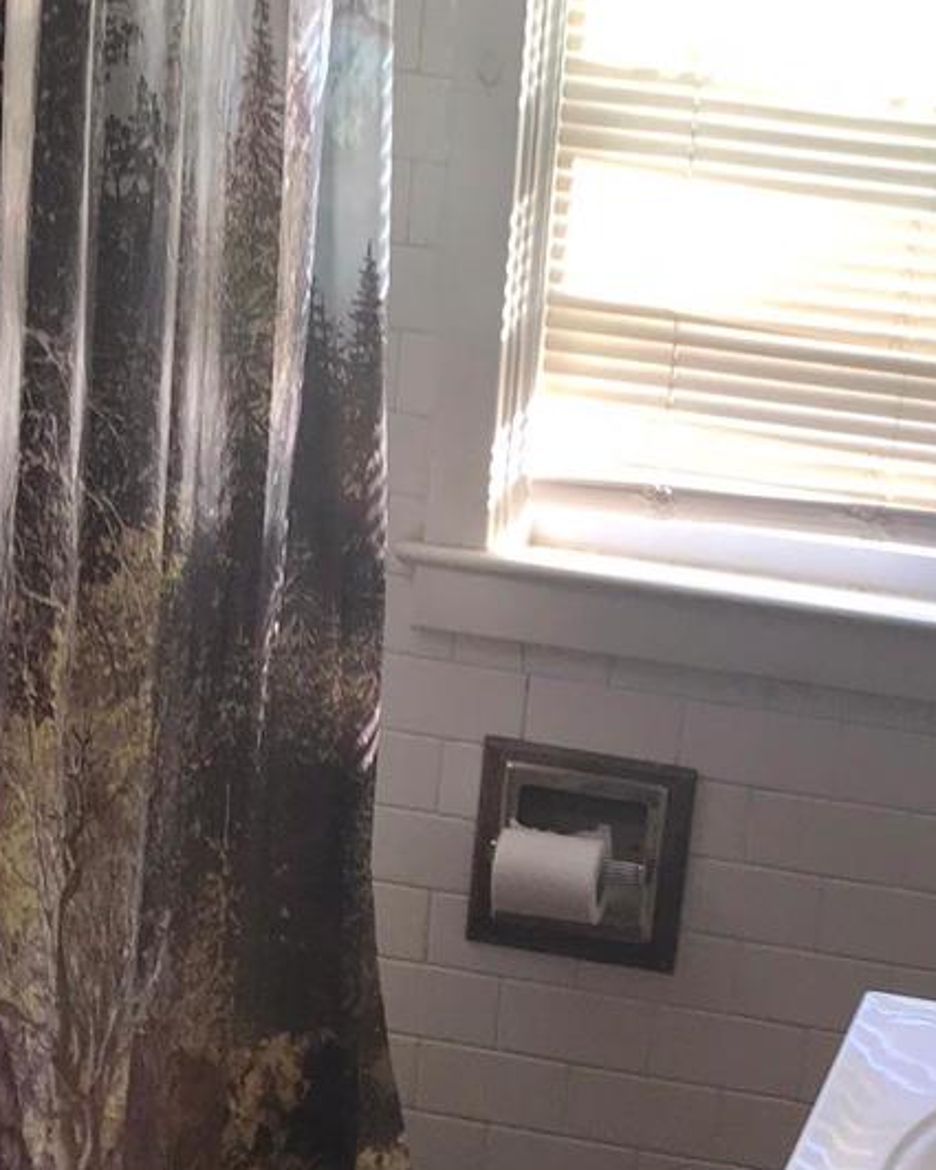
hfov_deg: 19.2
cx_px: 744
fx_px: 2735
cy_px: 767
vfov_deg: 24.0
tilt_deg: -13.9
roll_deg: -7.3
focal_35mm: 79
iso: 32
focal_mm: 3.99
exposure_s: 1/60
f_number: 1.8
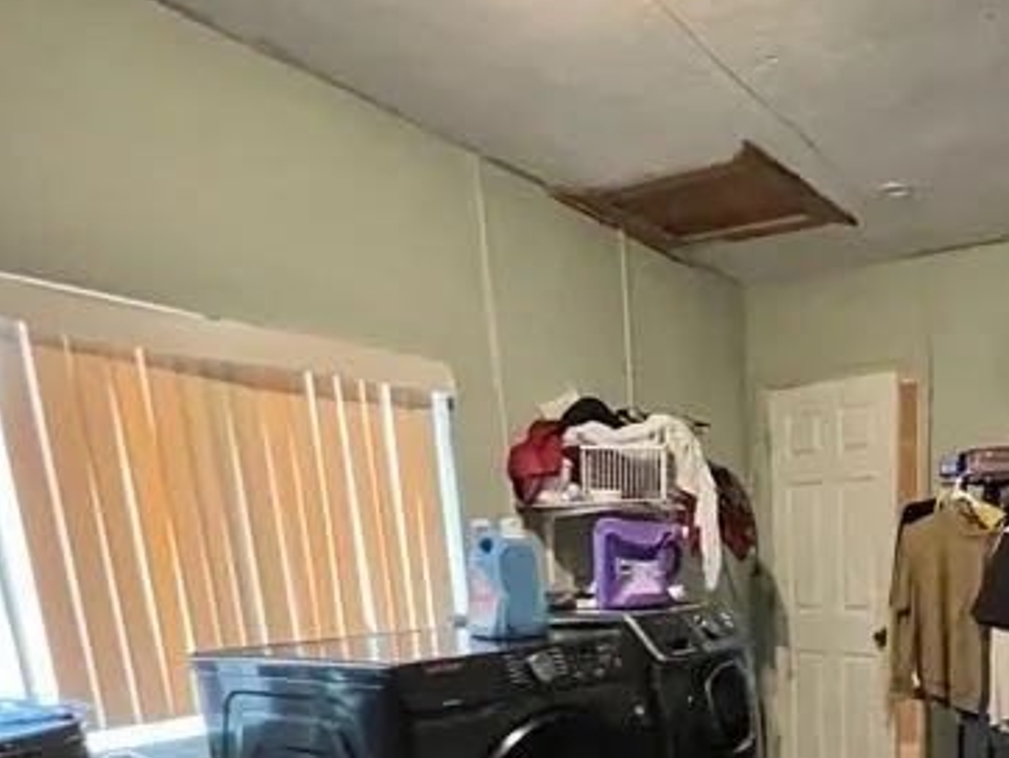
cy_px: 784
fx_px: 875
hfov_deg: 54.5
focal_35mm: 30
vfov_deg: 40.1
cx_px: 850
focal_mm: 1.57
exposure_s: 1/30
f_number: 1.8
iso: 2000
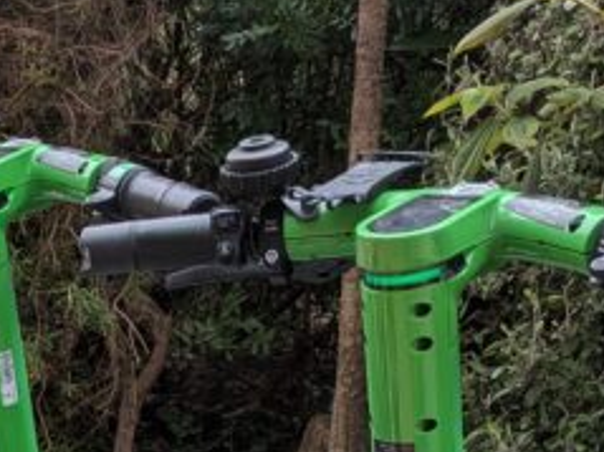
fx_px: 1796
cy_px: 937
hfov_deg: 18.5
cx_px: -30
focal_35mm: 103
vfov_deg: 12.4
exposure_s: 1/476
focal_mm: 4.53
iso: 27
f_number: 1.7
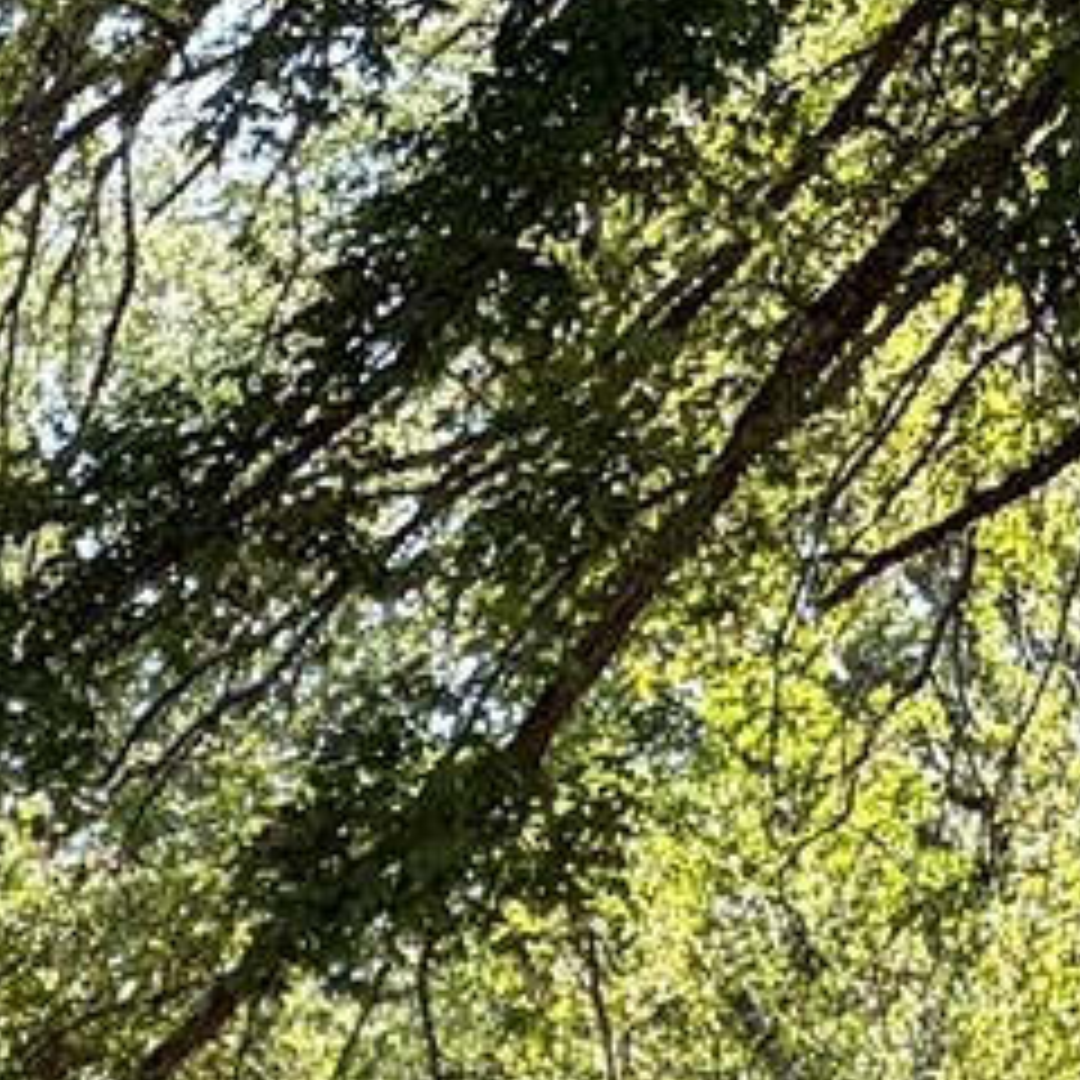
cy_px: 2826
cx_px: -2290
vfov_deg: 8.1
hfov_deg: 7.7
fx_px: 6918
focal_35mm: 196
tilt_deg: -5.1
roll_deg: -2.0
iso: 64
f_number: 1.6
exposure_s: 1/566
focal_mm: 5.96
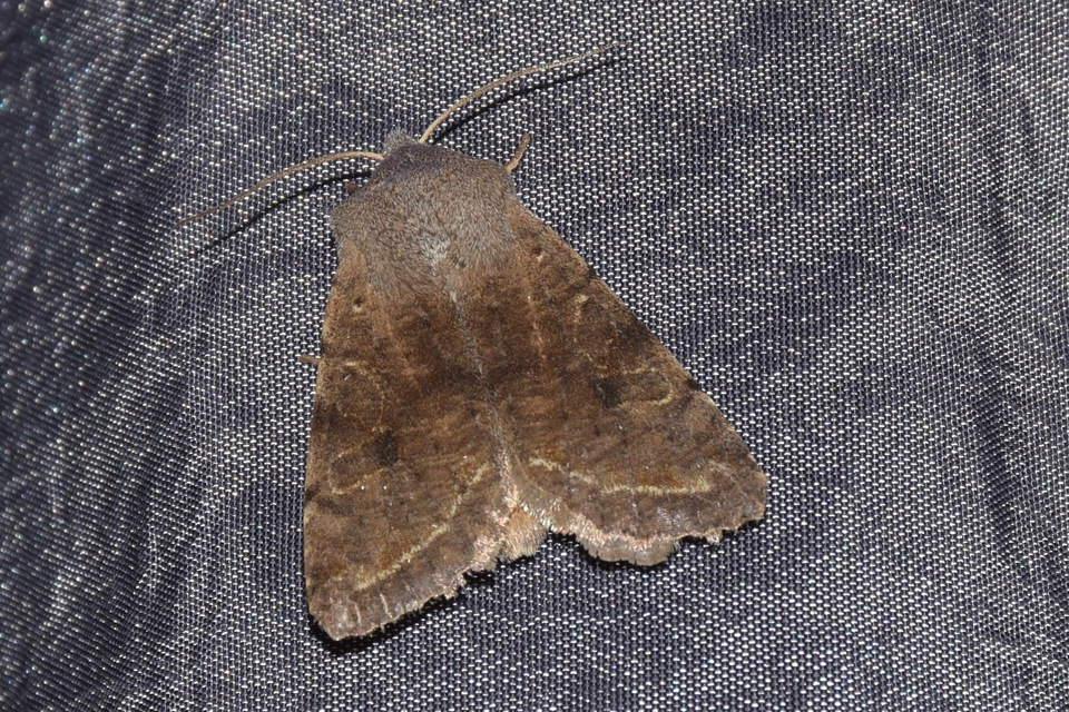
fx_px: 6235
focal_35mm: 210
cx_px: 534
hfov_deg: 9.8
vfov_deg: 6.5
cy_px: 356
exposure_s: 1/160
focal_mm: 140
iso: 100
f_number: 13
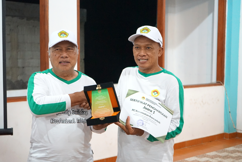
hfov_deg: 45.4
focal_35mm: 43
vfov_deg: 31.2
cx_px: 121
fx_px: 289
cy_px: 81
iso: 6400
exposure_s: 1/100
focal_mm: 43
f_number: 4.5
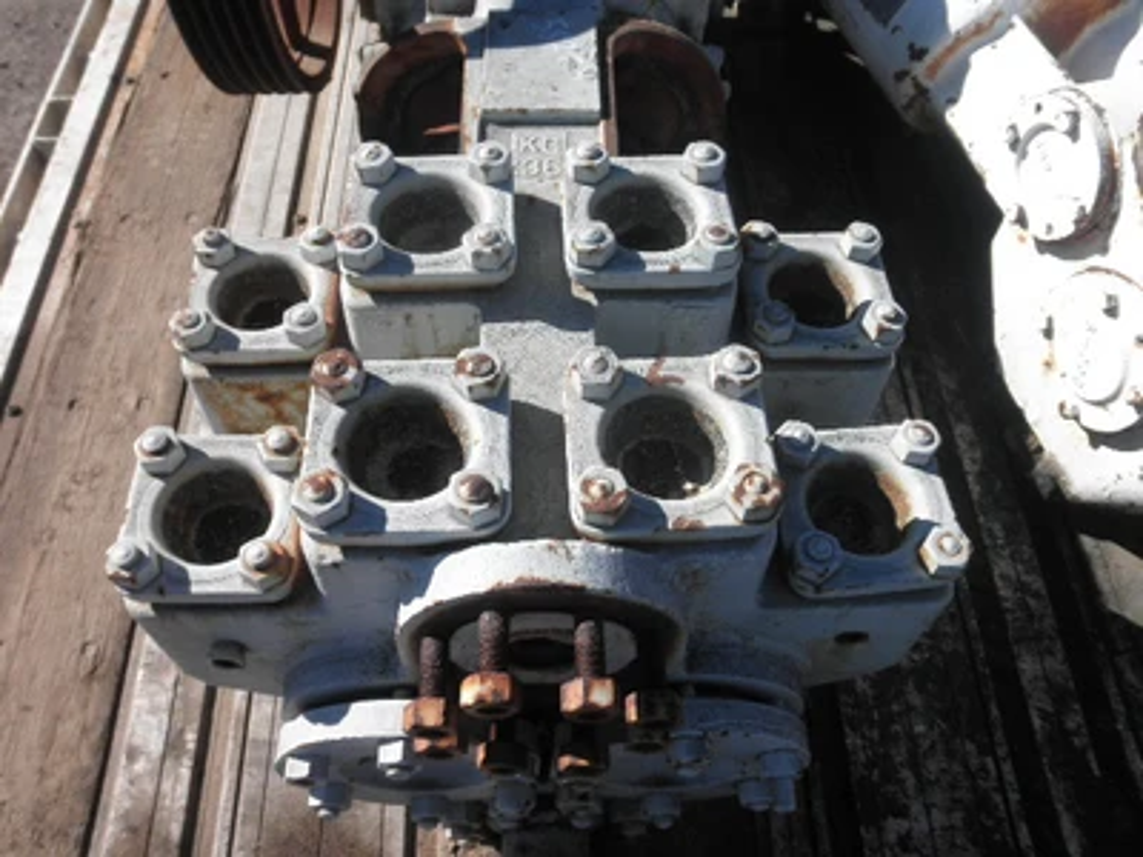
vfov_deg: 49.7
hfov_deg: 63.4
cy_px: 428
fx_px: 925
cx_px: 572
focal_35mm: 28
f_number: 8.5
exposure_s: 1/100
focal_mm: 5
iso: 64
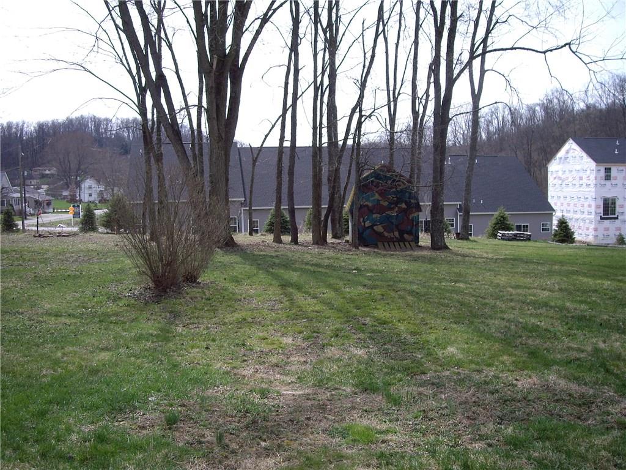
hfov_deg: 49.0
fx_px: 687
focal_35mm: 38
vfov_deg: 37.7
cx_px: 313
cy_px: 235
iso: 64
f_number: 4.3
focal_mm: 6.2
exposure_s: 1/320
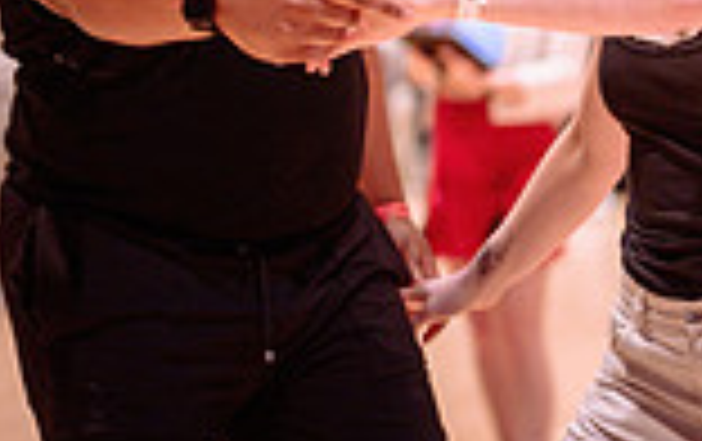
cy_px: 317
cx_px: 819
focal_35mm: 189
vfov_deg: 7.0
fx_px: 3621
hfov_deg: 10.9
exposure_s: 1/200
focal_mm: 50
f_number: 1.2
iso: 1600
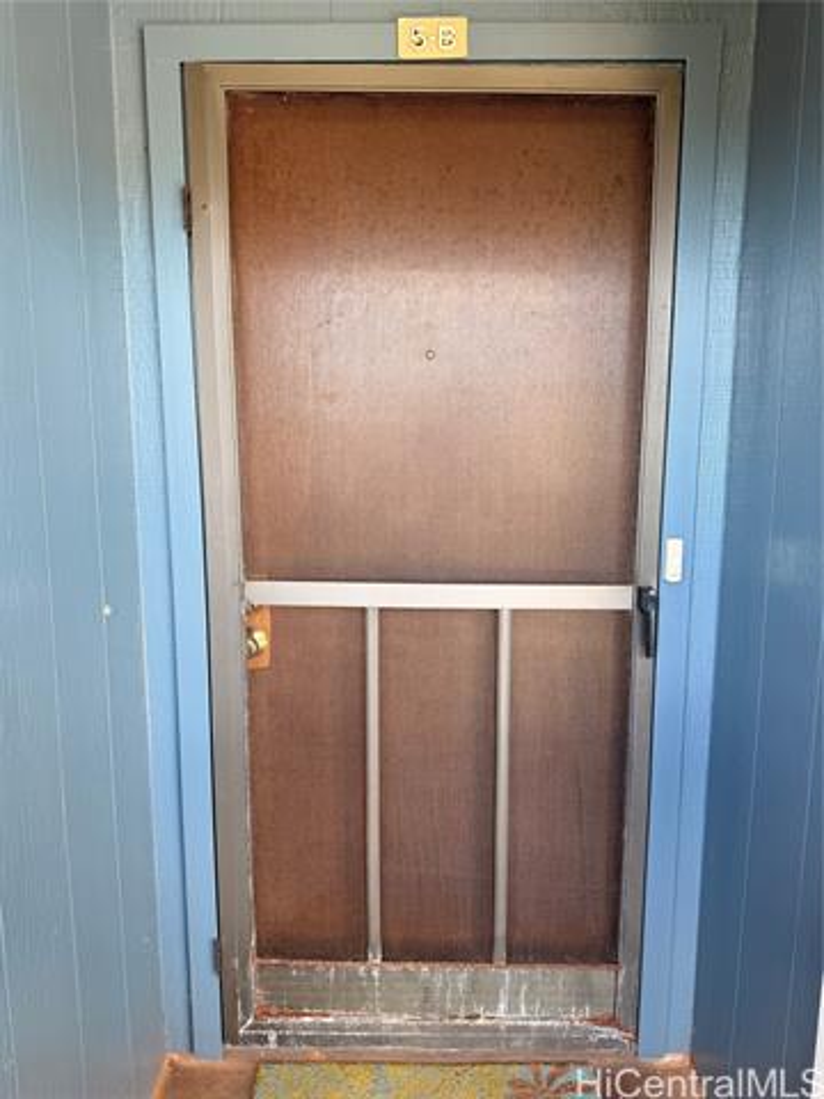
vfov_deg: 71.6
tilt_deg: -9.7
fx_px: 762
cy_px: 550
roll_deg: -0.1
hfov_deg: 56.8
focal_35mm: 24
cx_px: 412
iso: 100
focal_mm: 6.76
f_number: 1.78
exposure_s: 1/121
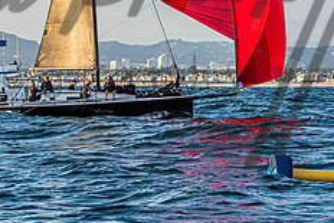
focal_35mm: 189
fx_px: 1755
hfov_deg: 10.9
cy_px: -68
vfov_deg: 7.2
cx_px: 102
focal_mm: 55
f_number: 8
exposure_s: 1/640
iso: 640
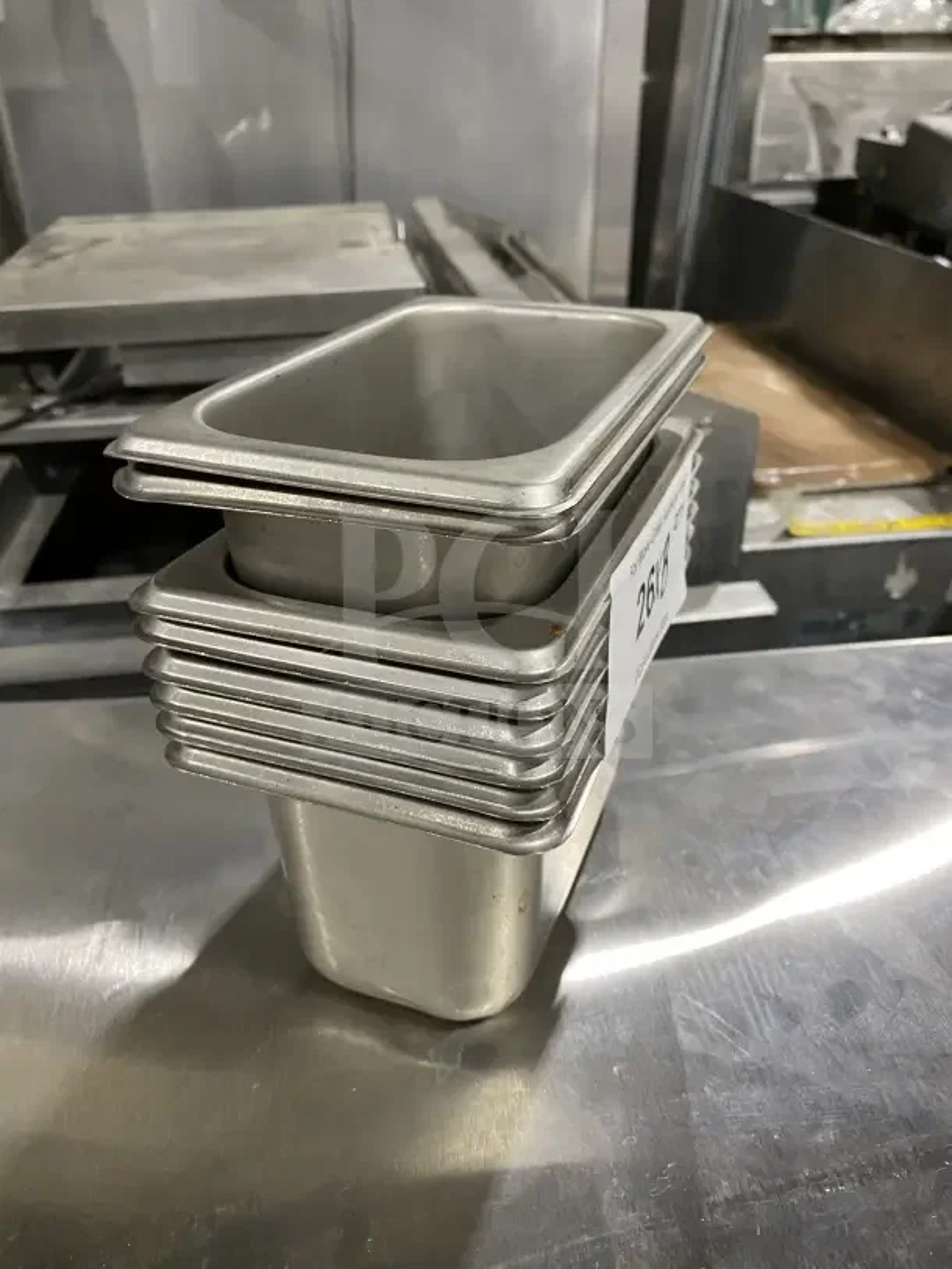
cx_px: 476
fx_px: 953
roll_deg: -0.1
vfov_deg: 67.3
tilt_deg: -31.0
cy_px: 634
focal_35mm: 26
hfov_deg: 53.1
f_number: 1.8
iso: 160
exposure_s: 1/60
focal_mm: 4.25
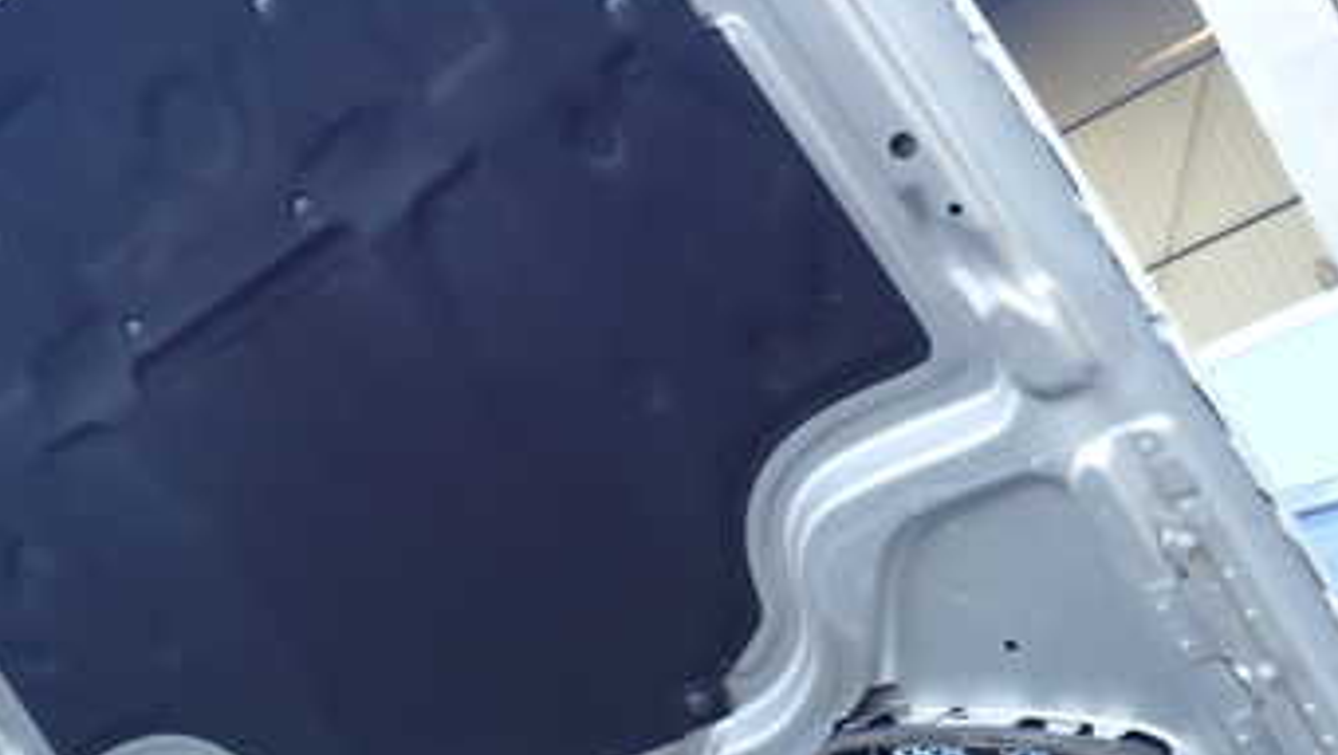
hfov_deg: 42.4
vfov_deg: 25.0
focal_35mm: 48
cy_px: 330
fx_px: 1705
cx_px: 480
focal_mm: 4.5
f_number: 2.8
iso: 100
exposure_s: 1/60
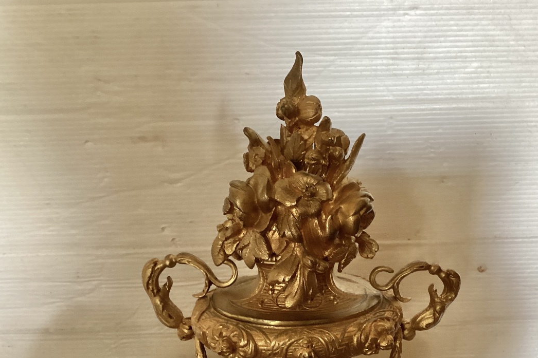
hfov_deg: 51.7
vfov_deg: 35.7
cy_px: 226
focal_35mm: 37
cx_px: 305
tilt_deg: -15.4
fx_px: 553
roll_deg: -2.6
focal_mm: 3.3
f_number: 2.4
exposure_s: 1/50
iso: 200
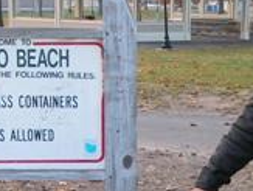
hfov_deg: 21.0
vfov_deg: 15.7
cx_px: 141
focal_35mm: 93
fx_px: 681
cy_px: 189
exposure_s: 1/80
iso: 50
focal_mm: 5.8
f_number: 4.5
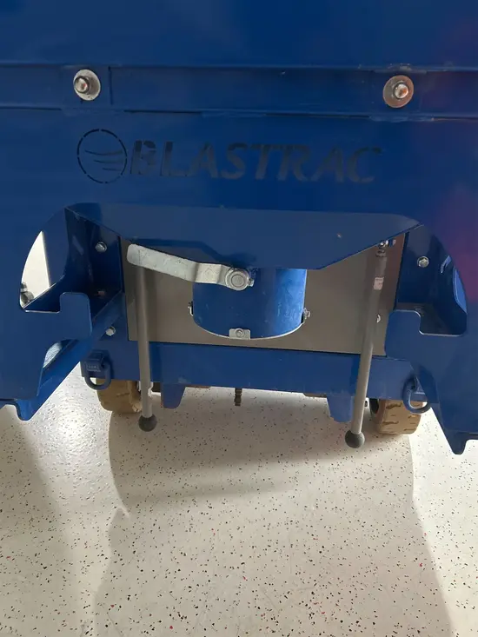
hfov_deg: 53.1
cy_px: 318
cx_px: 239
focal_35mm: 26
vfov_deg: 67.3
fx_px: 479
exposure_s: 1/40
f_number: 1.5
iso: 640
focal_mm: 5.7
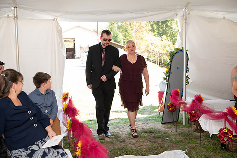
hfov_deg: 38.4
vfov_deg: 26.1
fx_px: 341
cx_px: 118
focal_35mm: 52
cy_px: 79
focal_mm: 50
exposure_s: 1/200
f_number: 3.2
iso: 320
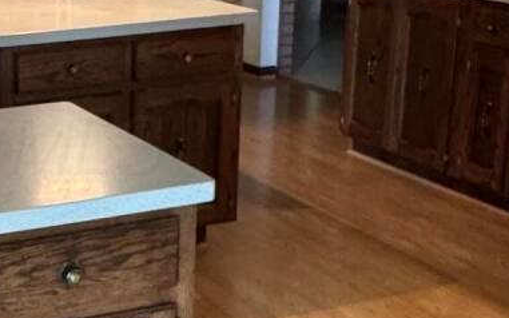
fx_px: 1082
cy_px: 146
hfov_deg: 24.8
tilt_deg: -17.2
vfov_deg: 16.7
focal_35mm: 78
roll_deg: +2.4
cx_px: -36
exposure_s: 1/60
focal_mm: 2.22
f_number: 2.2
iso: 800
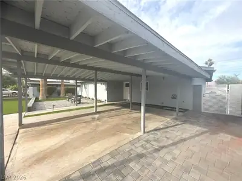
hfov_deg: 102.1
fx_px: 98
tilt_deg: -1.5
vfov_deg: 85.7
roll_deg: -0.4
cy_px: 90
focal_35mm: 14
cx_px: 121
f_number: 2.2
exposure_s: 1/502
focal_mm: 2.22
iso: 50
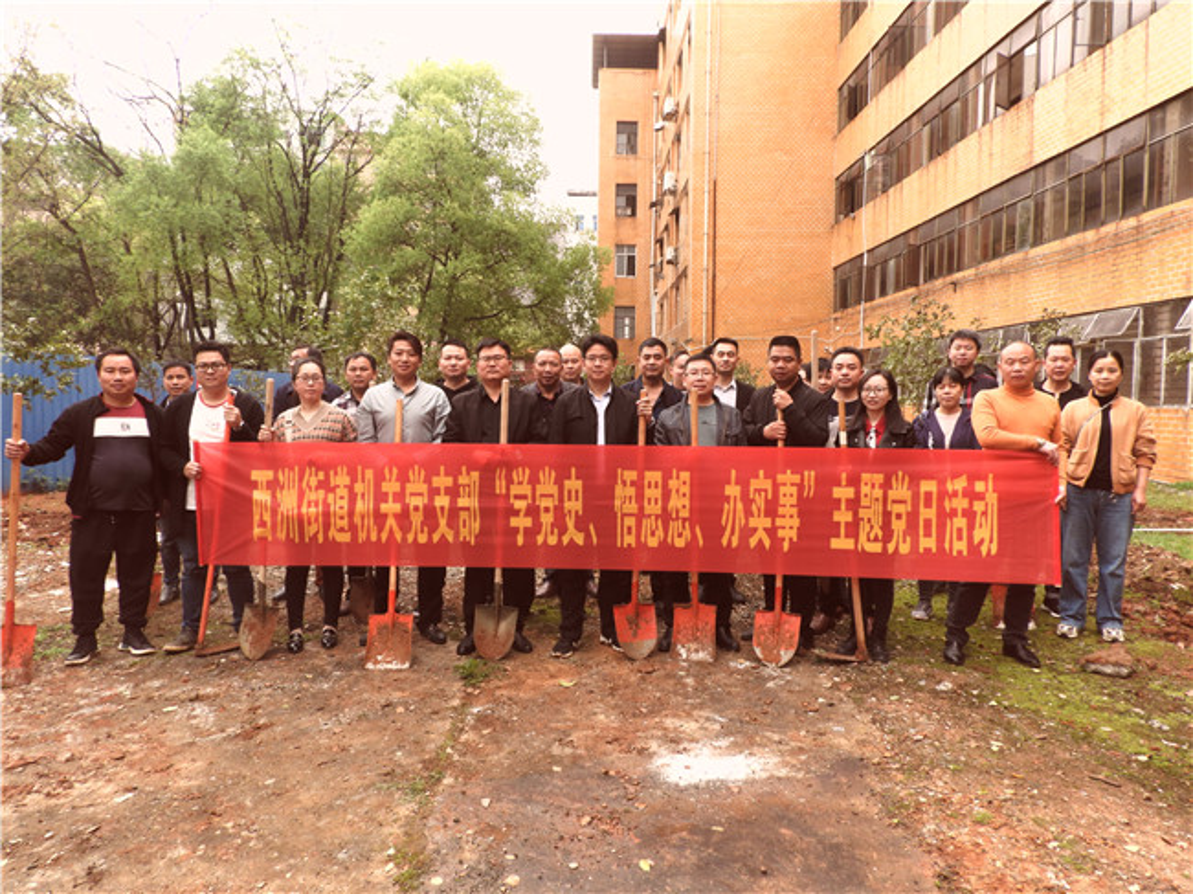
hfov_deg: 71.6
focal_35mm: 24
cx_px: 596
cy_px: 447
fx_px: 827
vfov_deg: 56.8
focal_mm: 4.3
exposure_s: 1/50
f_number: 4.8
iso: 100
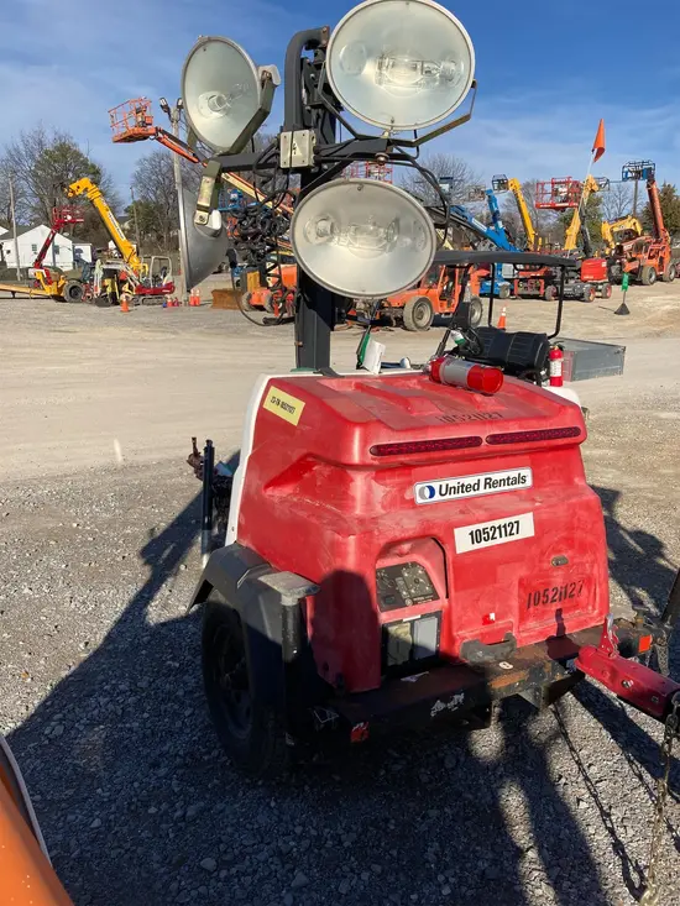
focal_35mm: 28
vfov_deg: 63.4
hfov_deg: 49.8
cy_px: 453
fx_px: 733
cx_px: 340
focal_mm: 3.99
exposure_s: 1/2558
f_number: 1.8
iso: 20
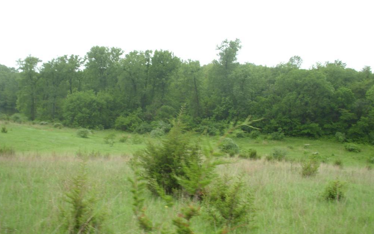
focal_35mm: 41
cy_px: 120
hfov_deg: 48.2
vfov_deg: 31.3
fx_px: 418
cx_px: 186
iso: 50
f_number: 2.9
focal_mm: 6.3
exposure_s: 1/94
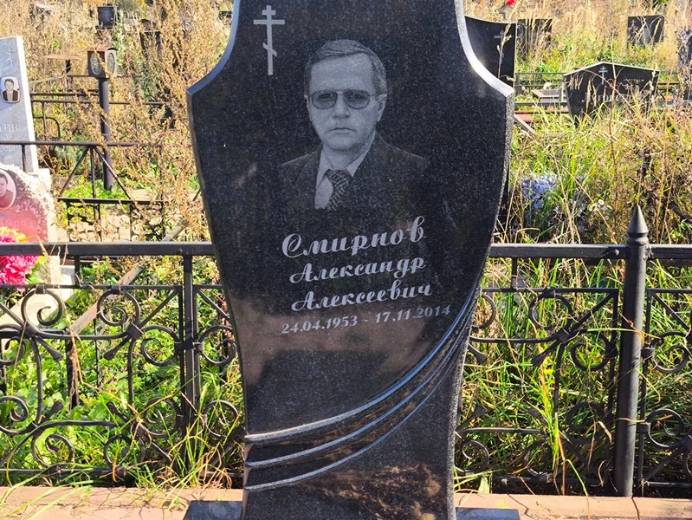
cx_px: 346
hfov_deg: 38.2
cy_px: 260
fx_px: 1000
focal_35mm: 50
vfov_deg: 29.1
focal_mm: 4.71
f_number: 1.7
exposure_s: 1/369
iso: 50
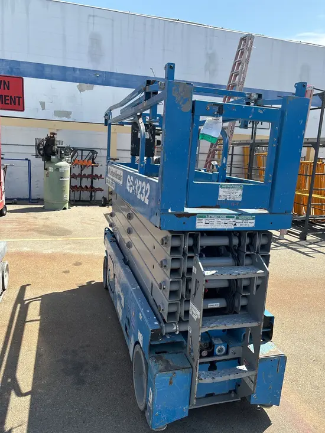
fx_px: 325
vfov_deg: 67.3
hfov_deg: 53.1
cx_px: 162
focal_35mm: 26
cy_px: 216
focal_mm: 5.96
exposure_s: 1/1567
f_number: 1.6
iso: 50
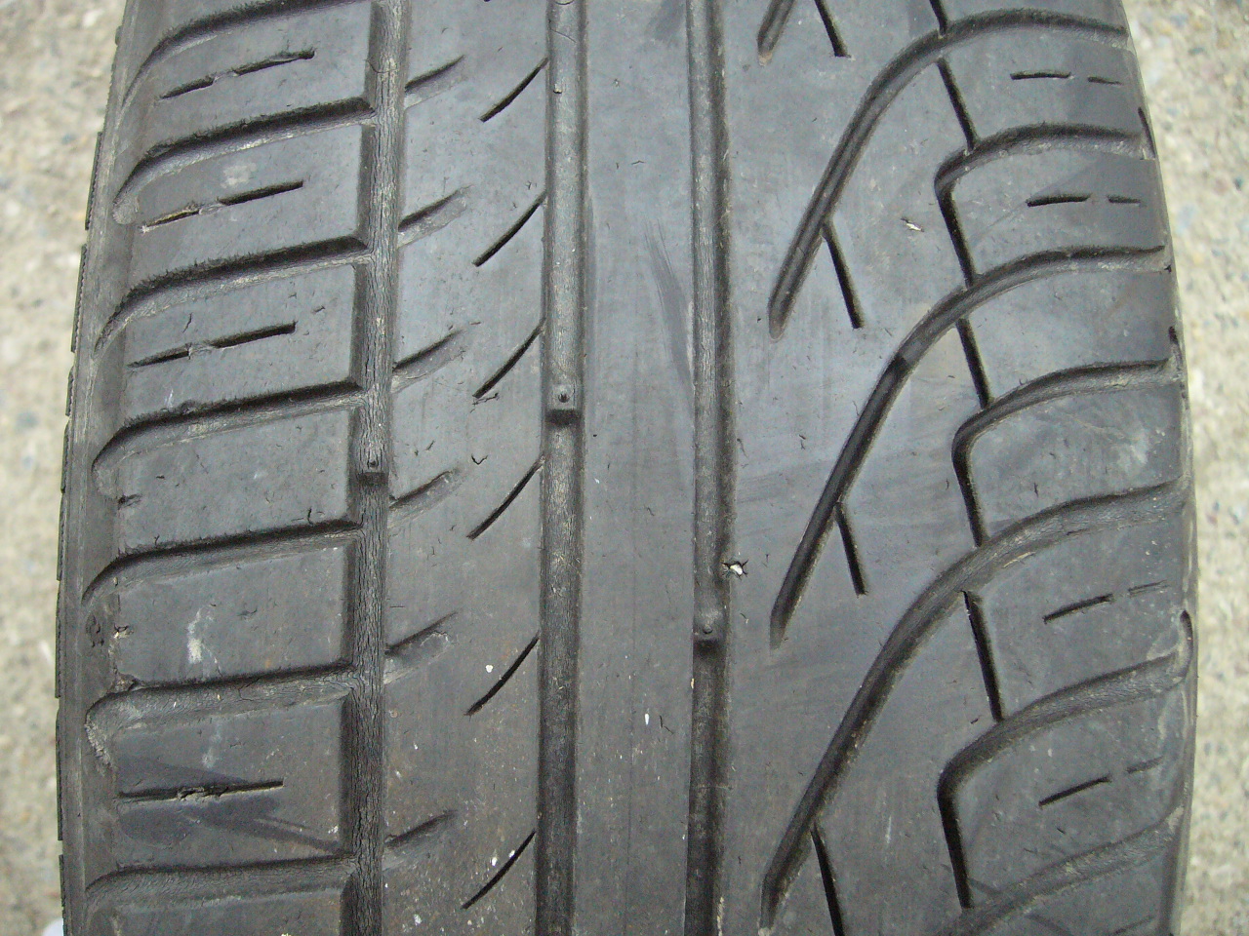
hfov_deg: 52.6
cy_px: 468
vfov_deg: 40.7
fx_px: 1263
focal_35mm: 35
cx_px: 624
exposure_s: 1/320
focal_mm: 5.8
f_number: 2.8
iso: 400
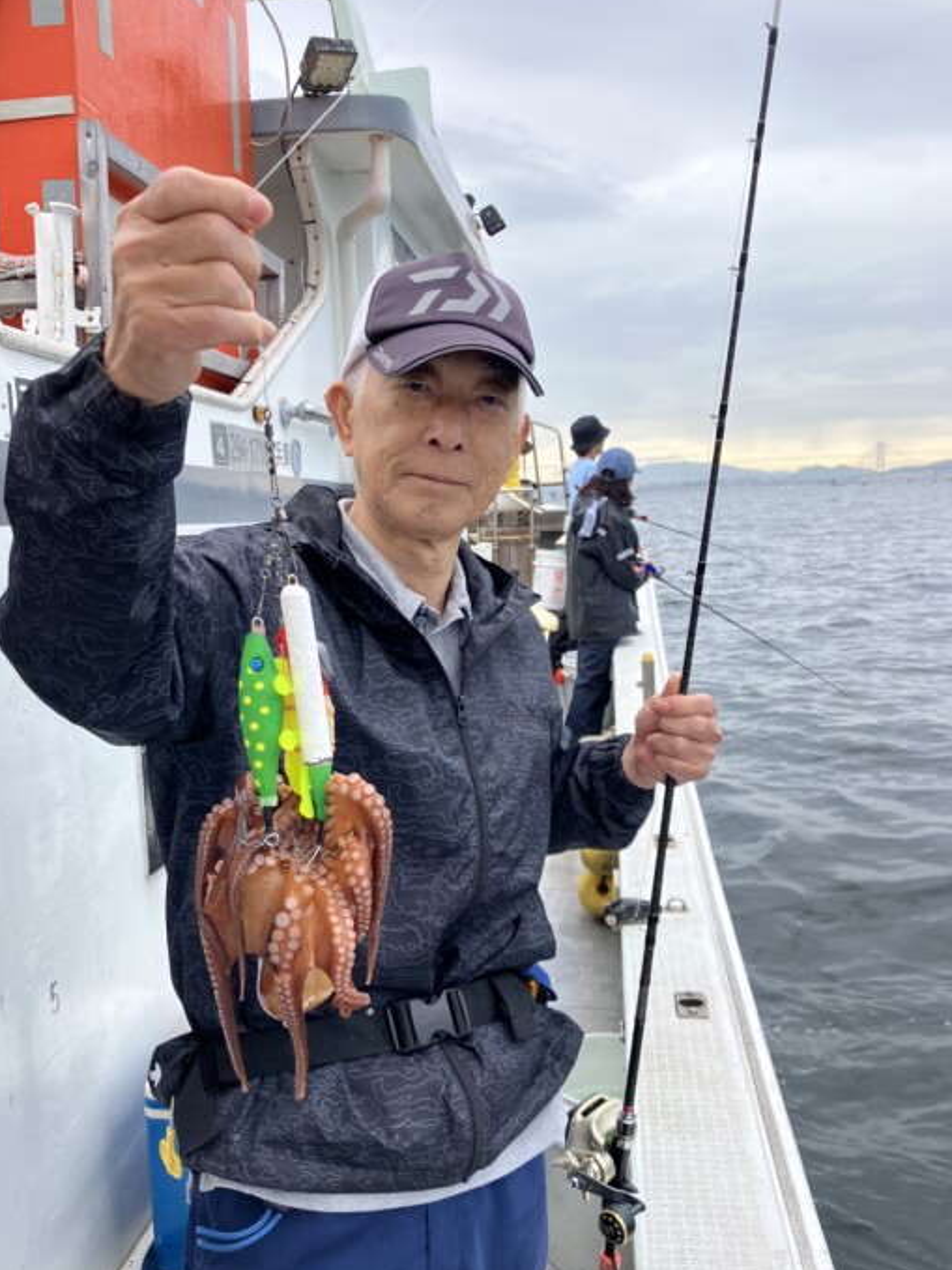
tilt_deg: -6.1
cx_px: 406
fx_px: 1210
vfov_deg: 55.3
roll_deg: +2.0
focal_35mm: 33
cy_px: 696
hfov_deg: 42.8
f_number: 1.8
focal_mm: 3.99
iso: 32
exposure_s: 1/347
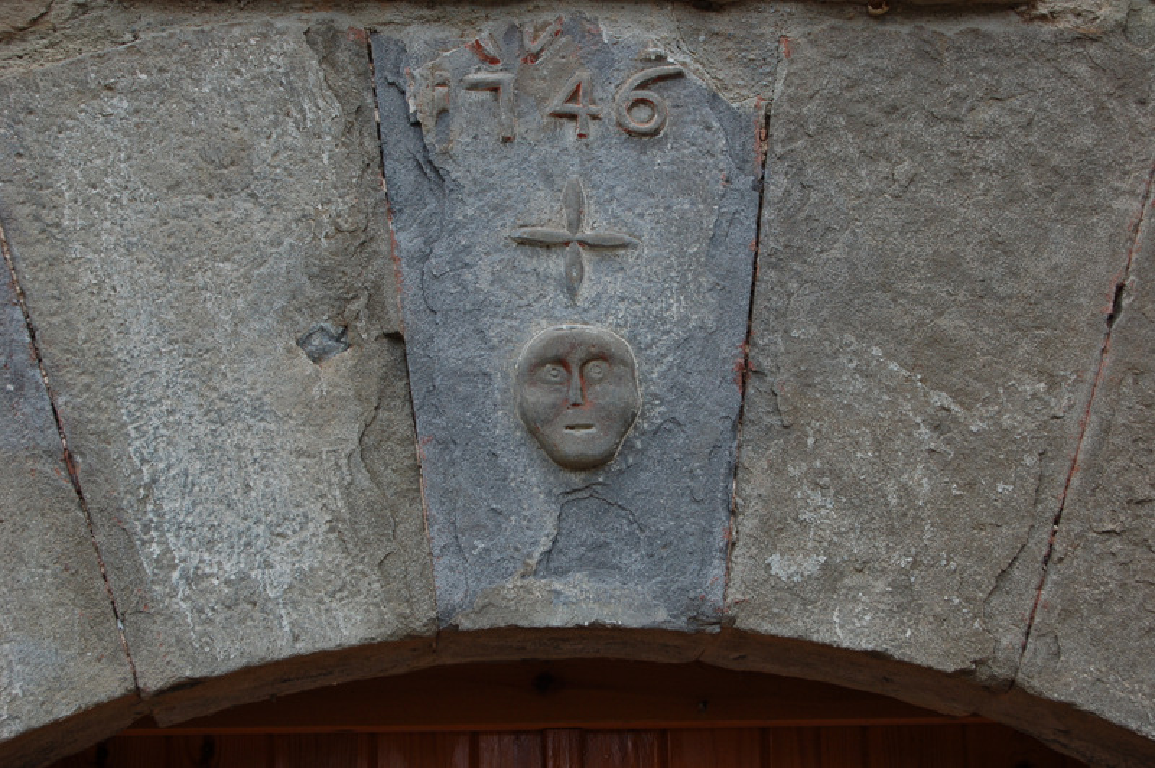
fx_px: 2645
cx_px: 578
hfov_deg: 24.6
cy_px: 384
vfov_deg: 16.5
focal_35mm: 82
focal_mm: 55
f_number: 7.1
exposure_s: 1/200
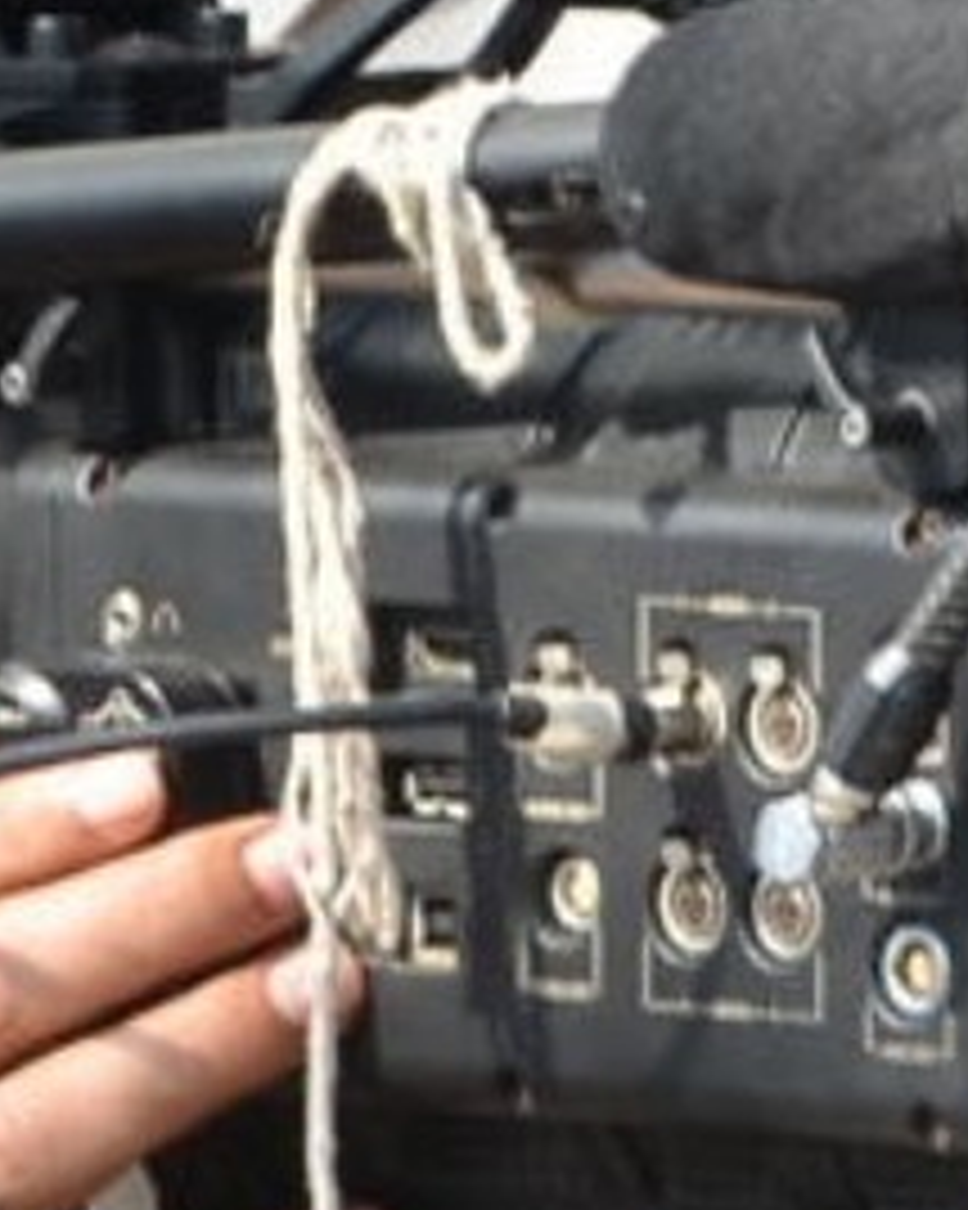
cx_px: 3606
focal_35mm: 568
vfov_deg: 3.4
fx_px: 20352
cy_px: 117
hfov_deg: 2.7
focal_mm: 48
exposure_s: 1/125
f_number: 6.3
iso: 200
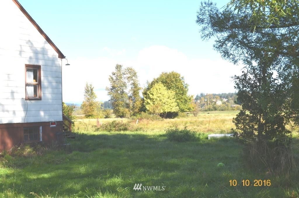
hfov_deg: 43.7
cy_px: 99
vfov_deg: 29.7
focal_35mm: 45
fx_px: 373
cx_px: 150
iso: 100
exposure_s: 1/200
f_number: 8
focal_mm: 30
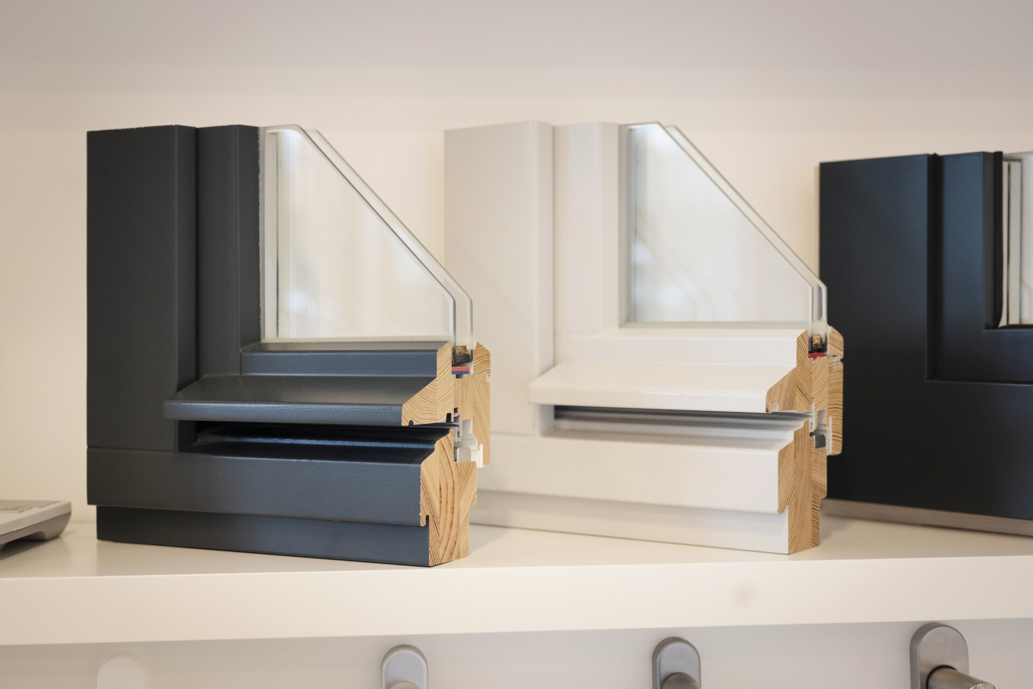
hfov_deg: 39.6
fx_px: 1435
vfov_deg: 27.0
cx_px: 516
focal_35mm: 50
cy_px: 344
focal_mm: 50
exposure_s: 1/125
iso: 640
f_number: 4
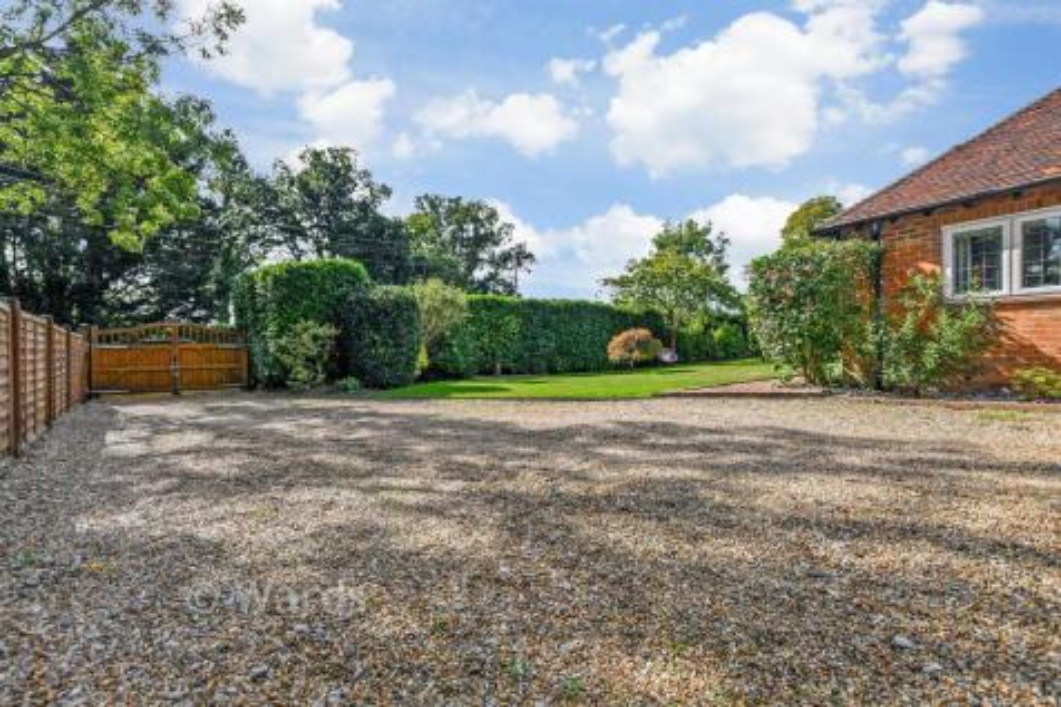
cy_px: 354
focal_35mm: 15
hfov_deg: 100.4
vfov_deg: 77.3
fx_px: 442
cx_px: 530
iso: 160
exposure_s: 1/400
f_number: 8
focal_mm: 10
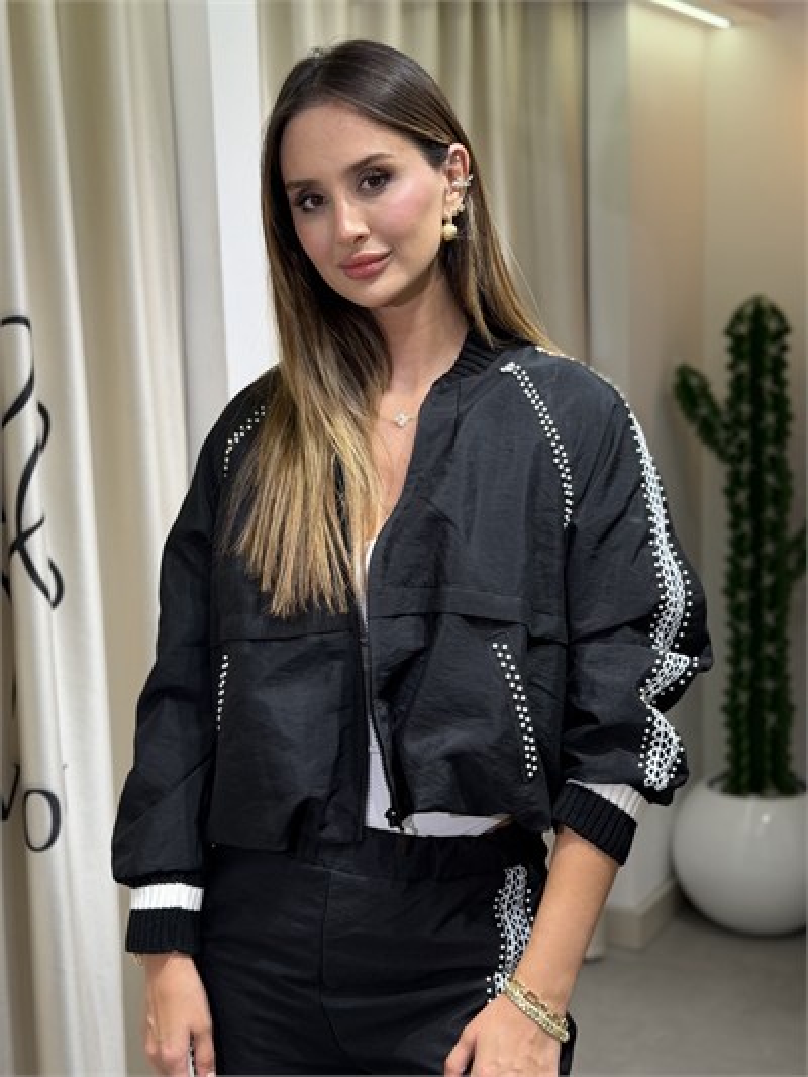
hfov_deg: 30.3
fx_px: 1493
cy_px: 538
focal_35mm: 48
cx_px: 404
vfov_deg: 39.6
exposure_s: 1/227
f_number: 1.78
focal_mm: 6.76
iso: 64
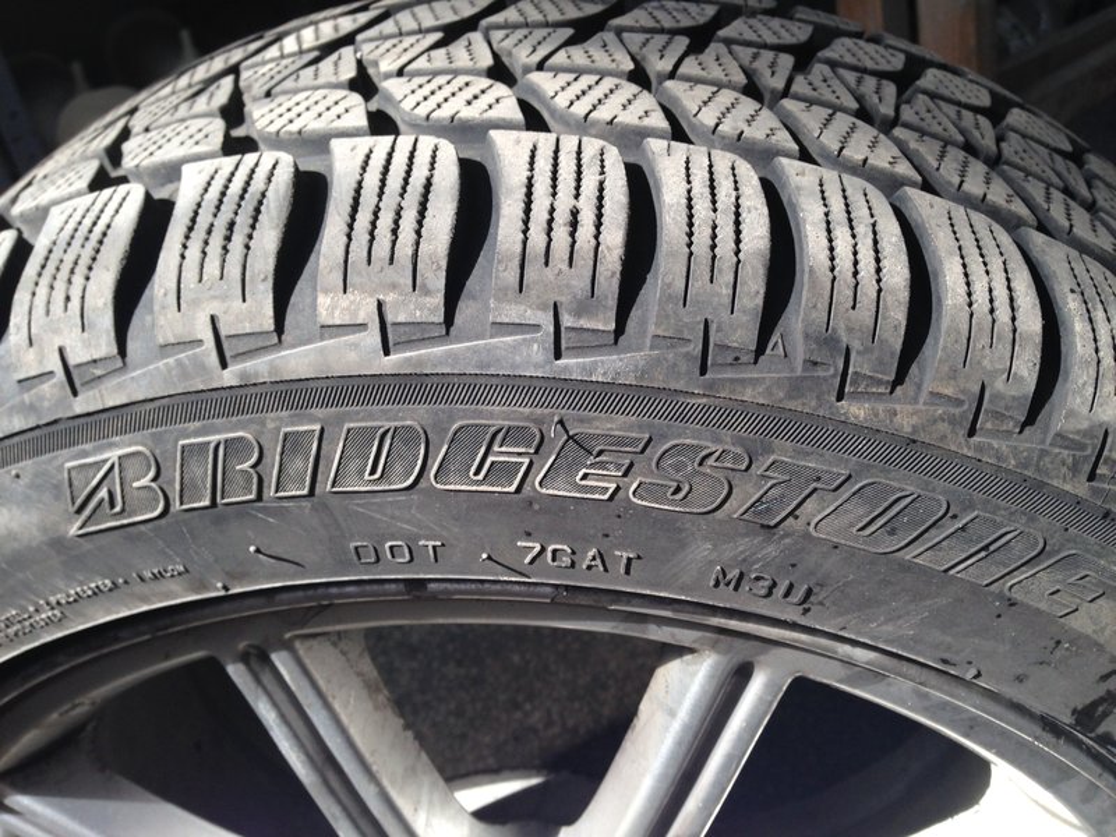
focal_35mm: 33
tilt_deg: -35.2
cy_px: 418
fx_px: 1064
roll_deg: +11.1
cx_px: 558
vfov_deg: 42.9
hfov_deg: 55.4
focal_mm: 4.12
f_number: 2.4
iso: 50
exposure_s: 1/281
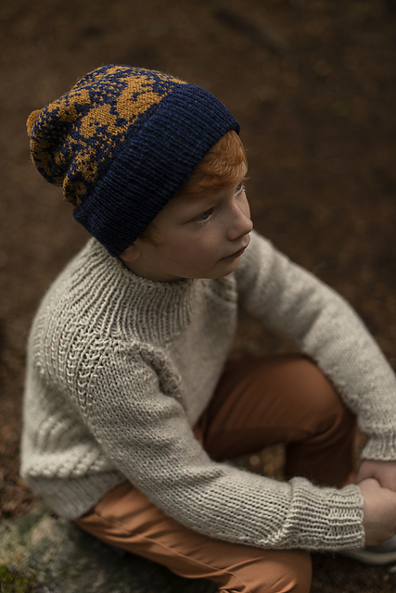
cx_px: 198
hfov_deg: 27.0
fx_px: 824
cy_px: 296
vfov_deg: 39.6
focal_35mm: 50
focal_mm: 50
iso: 200
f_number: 2
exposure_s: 1/125
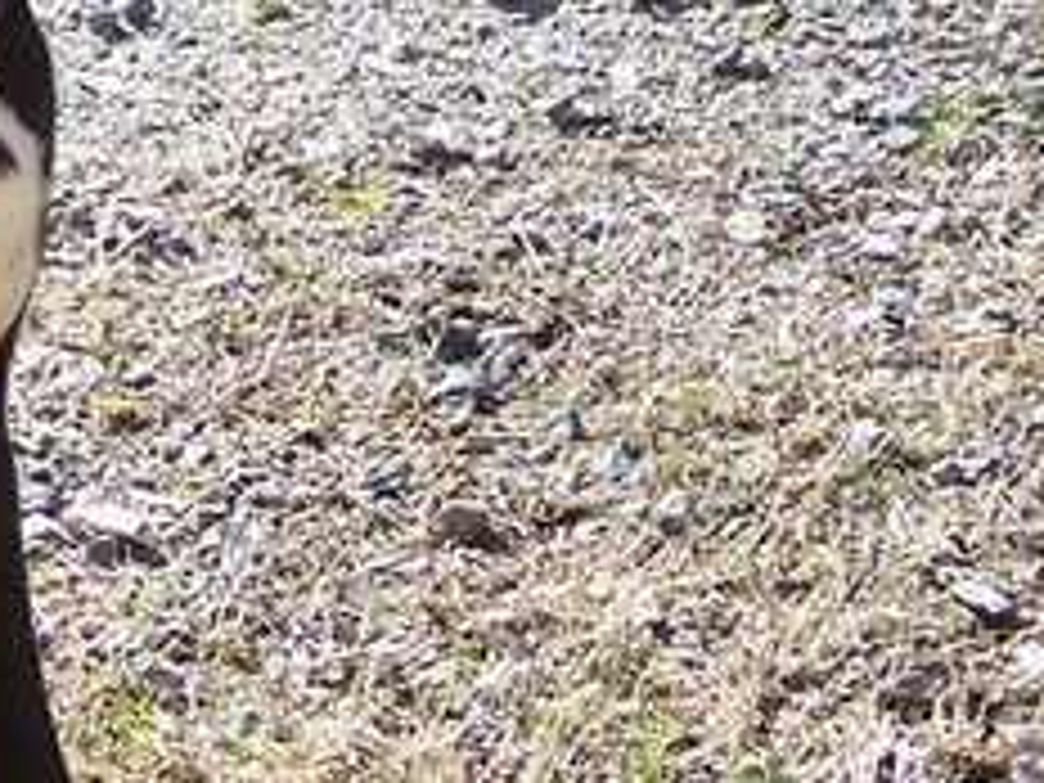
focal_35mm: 126
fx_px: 3800
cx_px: 9
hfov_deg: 15.4
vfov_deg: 11.6
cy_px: -4
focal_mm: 6.3
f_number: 2.8
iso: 80
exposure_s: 1/350
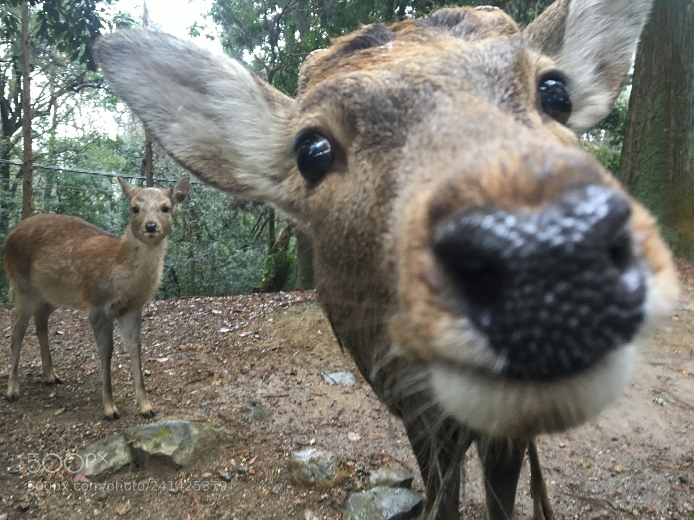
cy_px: 260
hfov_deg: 61.7
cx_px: 347
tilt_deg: +1.2
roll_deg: +1.4
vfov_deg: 48.2
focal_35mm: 29
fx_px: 581
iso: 100
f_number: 2.2
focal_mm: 4.15
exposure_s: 1/30
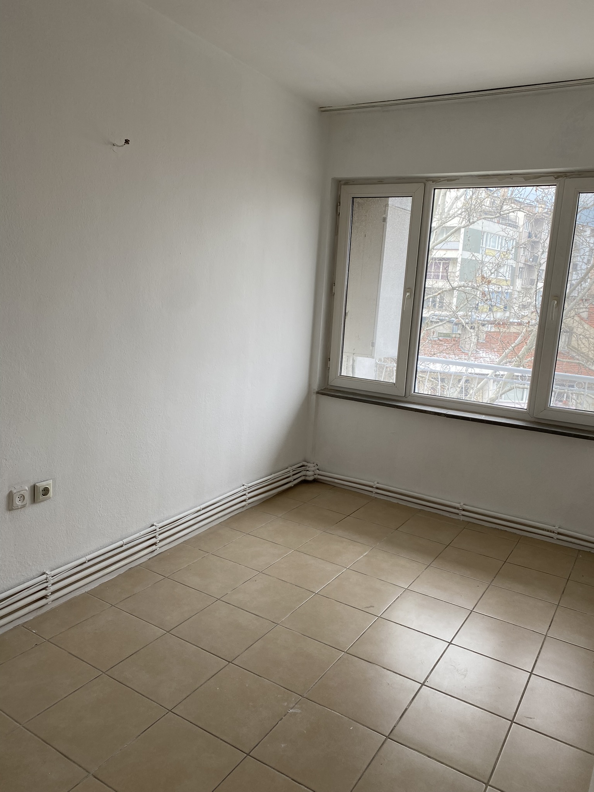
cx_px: 297
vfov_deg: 67.3
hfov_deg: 53.1
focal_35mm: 26
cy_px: 396
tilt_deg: -10.7
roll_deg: -3.7
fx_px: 595
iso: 32
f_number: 1.8
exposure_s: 1/121
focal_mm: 4.25
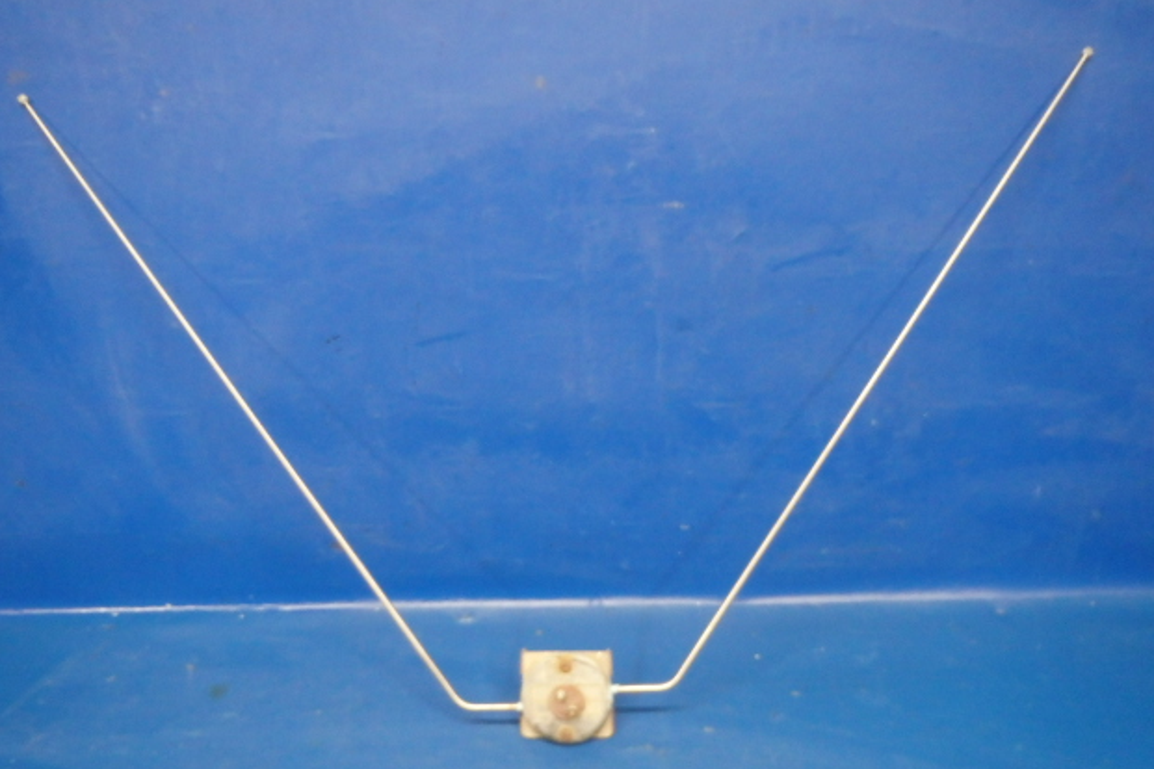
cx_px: 565
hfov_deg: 61.9
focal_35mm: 30
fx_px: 962
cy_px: 438
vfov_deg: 43.5
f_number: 3.9
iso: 800
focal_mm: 5
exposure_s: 1/20
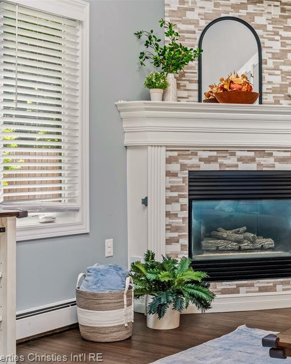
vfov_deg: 32.5
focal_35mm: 58
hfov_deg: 25.7
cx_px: 241
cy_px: 182
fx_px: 625
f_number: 8
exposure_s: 1/4
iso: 800
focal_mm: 27
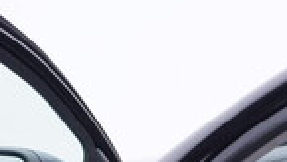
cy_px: 335
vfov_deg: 8.1
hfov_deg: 15.0
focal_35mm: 143
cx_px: 146
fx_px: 1090
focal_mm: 24
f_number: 3.2
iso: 125
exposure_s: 1/50
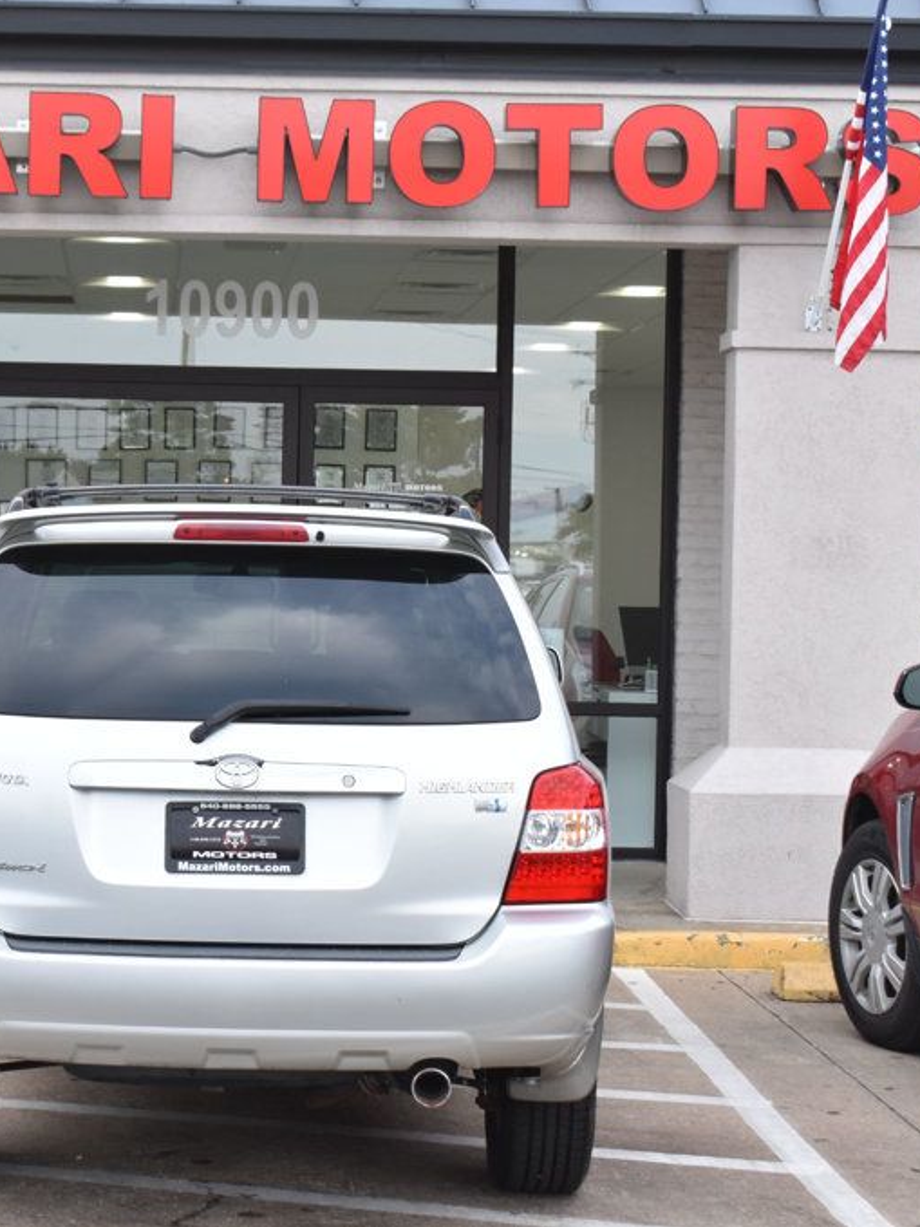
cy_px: 613
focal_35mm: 87
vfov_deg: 22.5
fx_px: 3084
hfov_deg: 16.8
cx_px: 164
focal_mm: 40
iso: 400
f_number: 8
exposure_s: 1/125
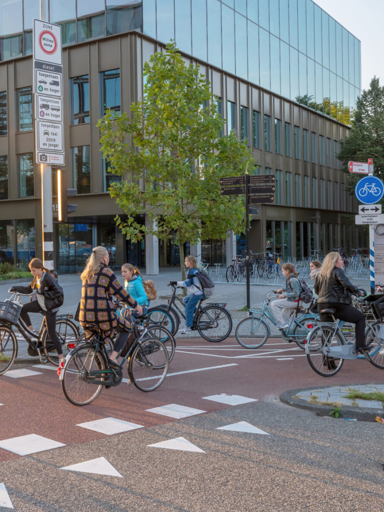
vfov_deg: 42.1
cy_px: 257
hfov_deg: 31.9
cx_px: 120
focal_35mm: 45
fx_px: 665
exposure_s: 1/250
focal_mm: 31
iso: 400
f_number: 5.6
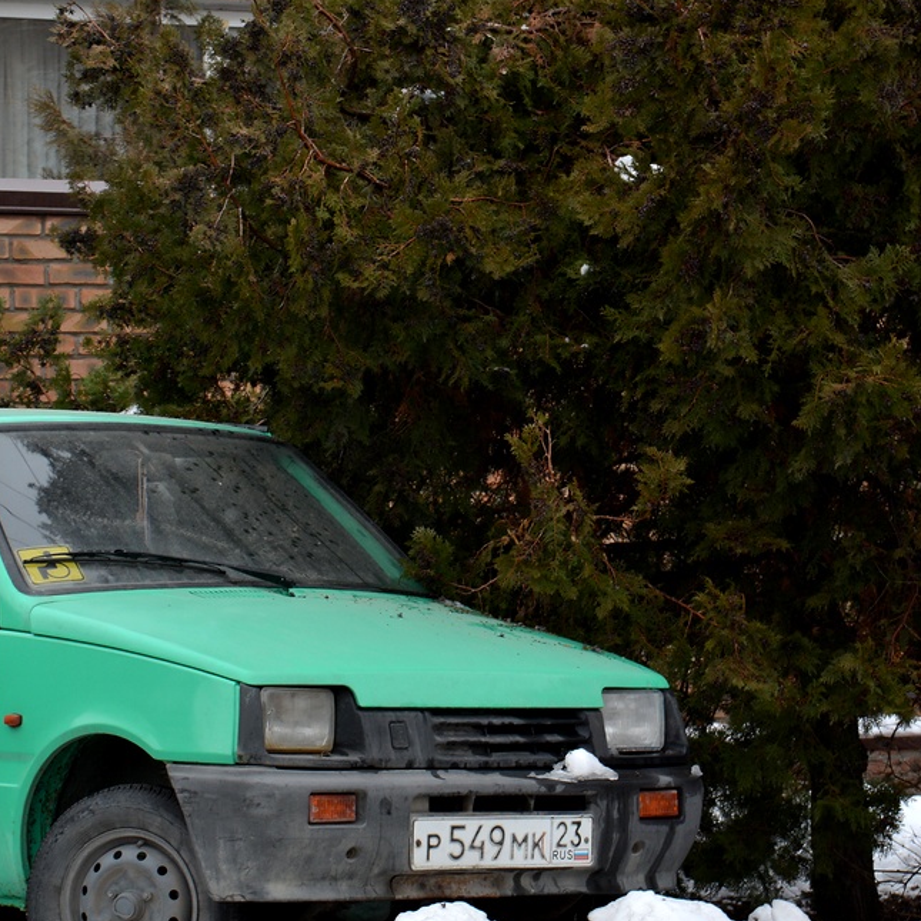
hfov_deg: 11.8
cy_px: 560
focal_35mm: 147
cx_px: 137
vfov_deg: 11.9
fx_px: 4425
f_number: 8
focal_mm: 62
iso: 200
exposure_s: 1/250
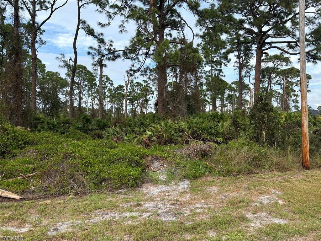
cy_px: 120
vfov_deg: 53.1
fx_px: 241
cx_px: 160
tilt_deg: +1.1
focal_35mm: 26
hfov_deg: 67.3
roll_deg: +0.3
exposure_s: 1/1399
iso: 50
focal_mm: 5.96
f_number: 1.6
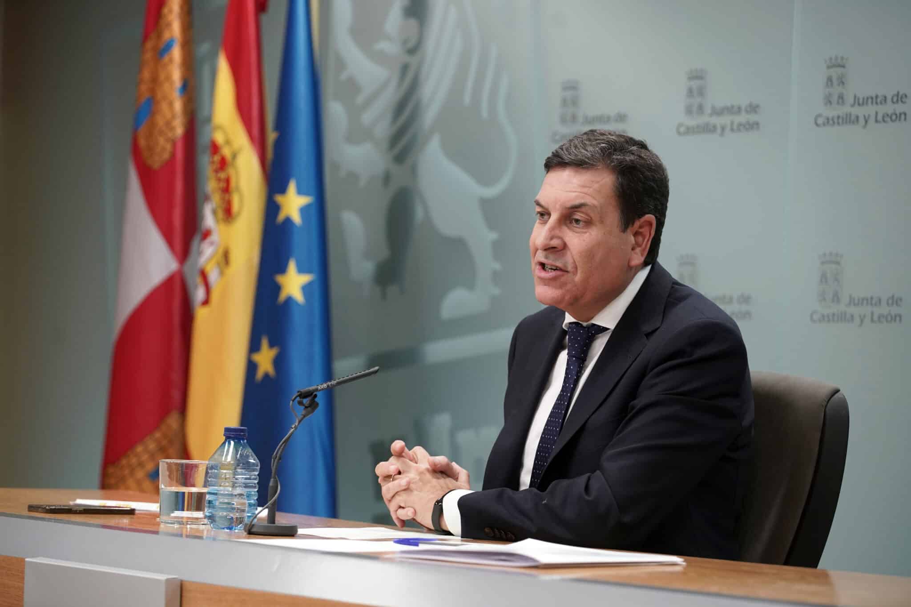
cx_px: 456
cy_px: 304
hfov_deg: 19.6
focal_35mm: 104
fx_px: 2631
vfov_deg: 13.2
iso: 2000
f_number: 4
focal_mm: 104
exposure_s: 1/250
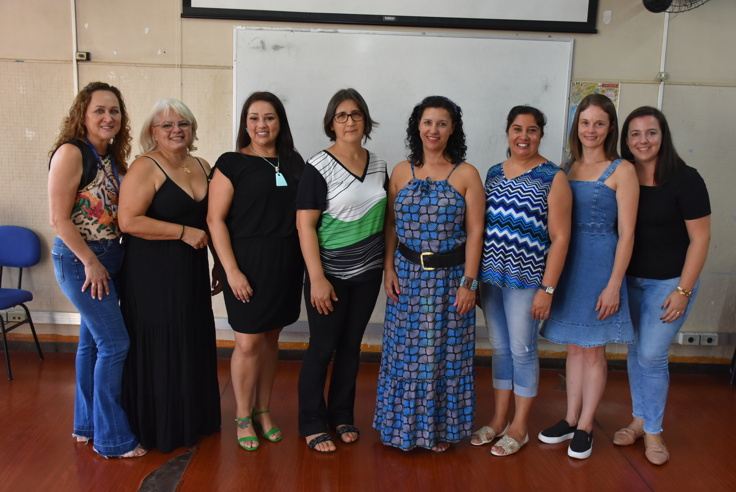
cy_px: 246
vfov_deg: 38.4
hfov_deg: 55.1
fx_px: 706
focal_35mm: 34
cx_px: 368
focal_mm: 23
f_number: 4.5
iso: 800
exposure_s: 1/80
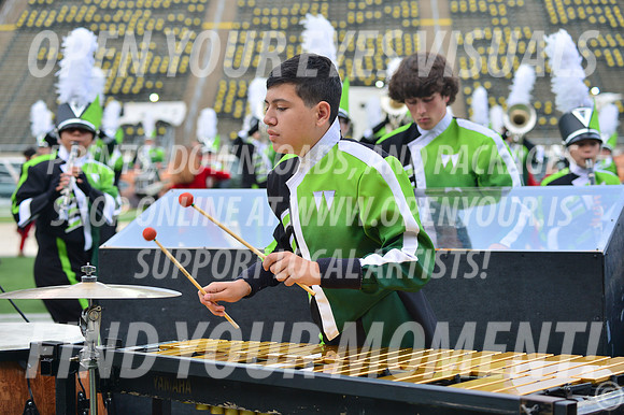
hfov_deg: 20.4
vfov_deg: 13.7
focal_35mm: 100
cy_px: 208
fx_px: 1732
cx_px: 312
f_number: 5.6
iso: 200
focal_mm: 100
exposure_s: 1/640
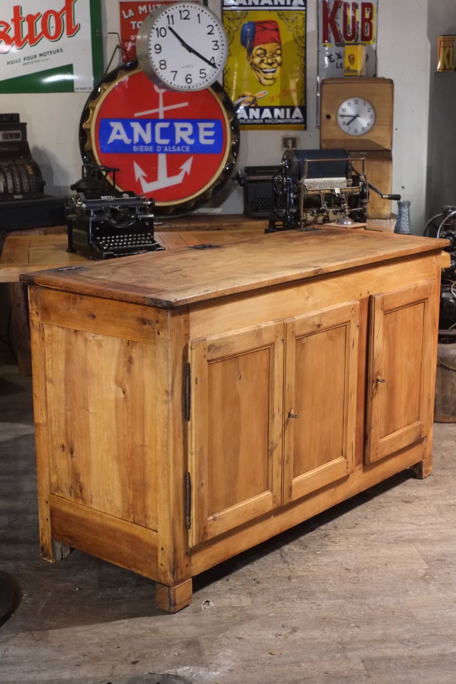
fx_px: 1007
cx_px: 228
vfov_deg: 37.5
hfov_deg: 25.5
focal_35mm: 53
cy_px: 342
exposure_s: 1/125
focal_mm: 35
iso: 3200
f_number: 4
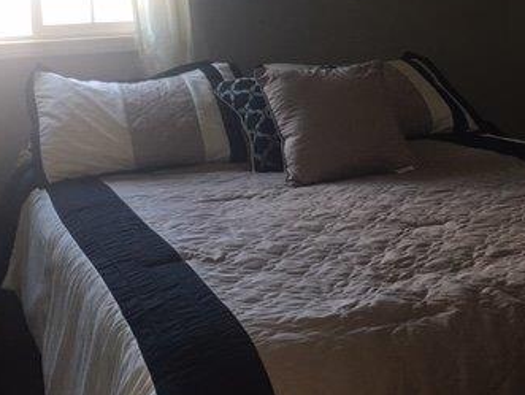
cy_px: 106
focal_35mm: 56
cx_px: 246
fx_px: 850
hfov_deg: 34.3
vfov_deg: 25.9
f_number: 2.2
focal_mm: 4.15
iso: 25
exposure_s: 1/15
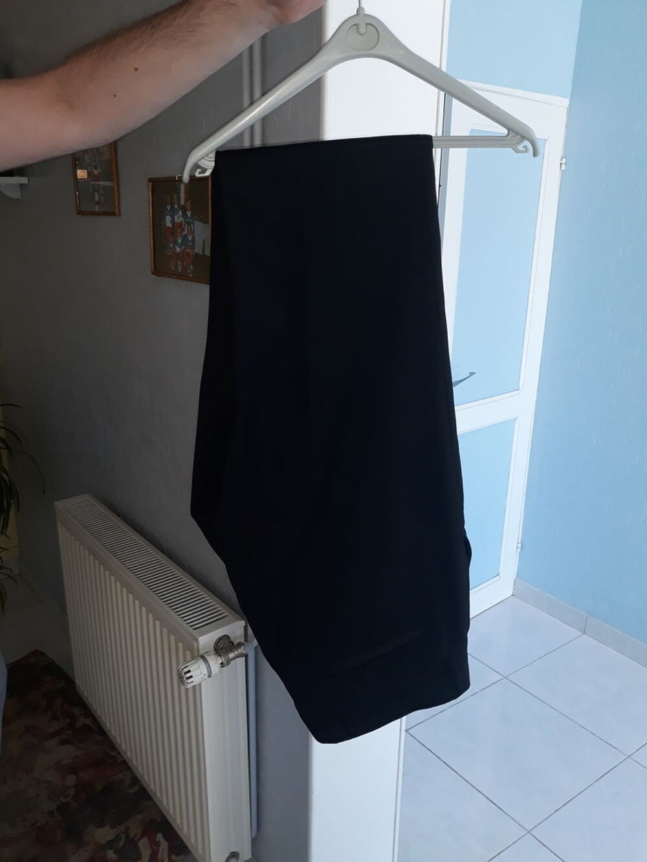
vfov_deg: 65.3
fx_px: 673
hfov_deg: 51.4
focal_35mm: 27
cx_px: 324
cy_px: 431
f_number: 1.7
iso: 80
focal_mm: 3.71
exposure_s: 1/100
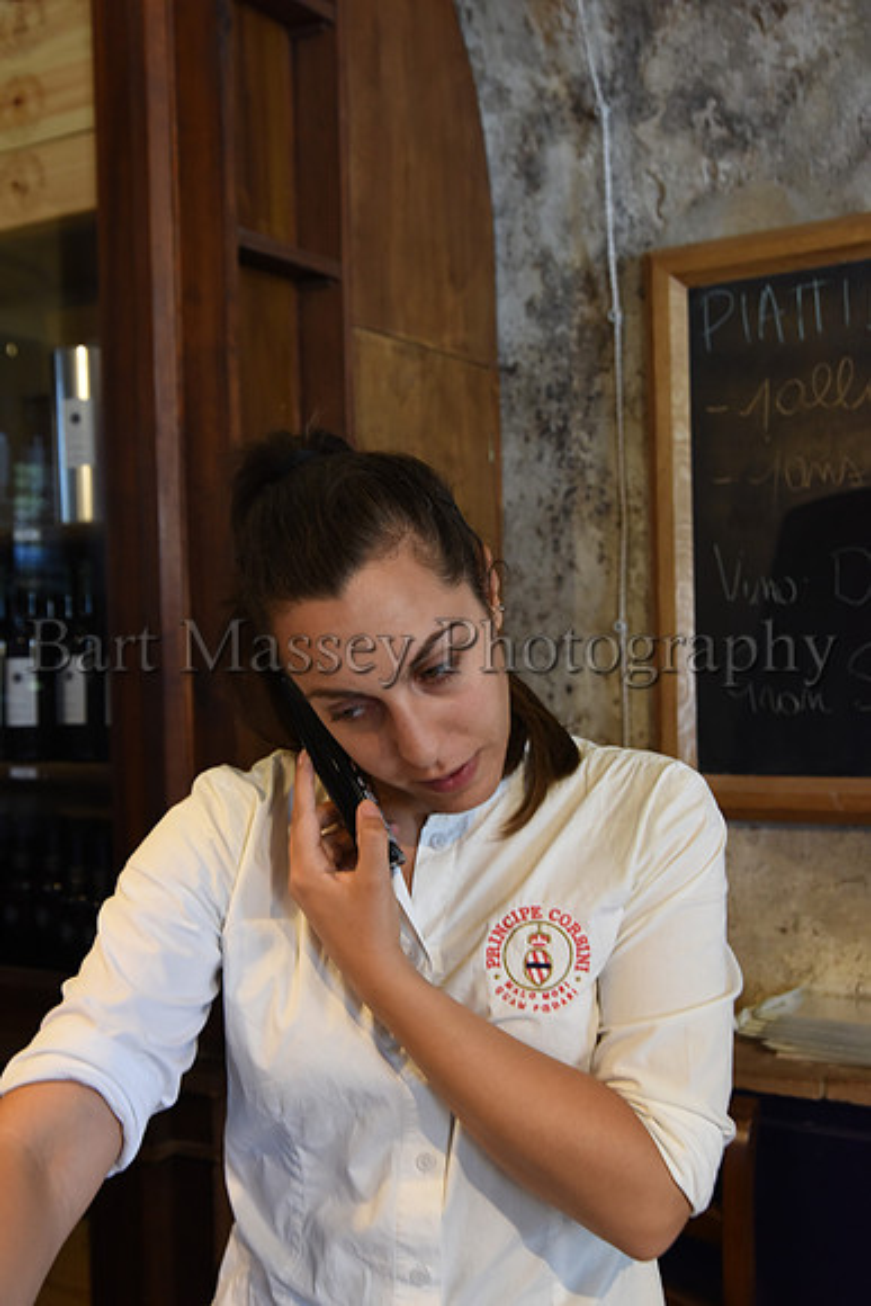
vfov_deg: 44.5
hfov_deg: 30.5
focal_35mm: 44
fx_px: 1596
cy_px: 653
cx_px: 436
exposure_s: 1/60
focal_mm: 44
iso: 1800
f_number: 5.6
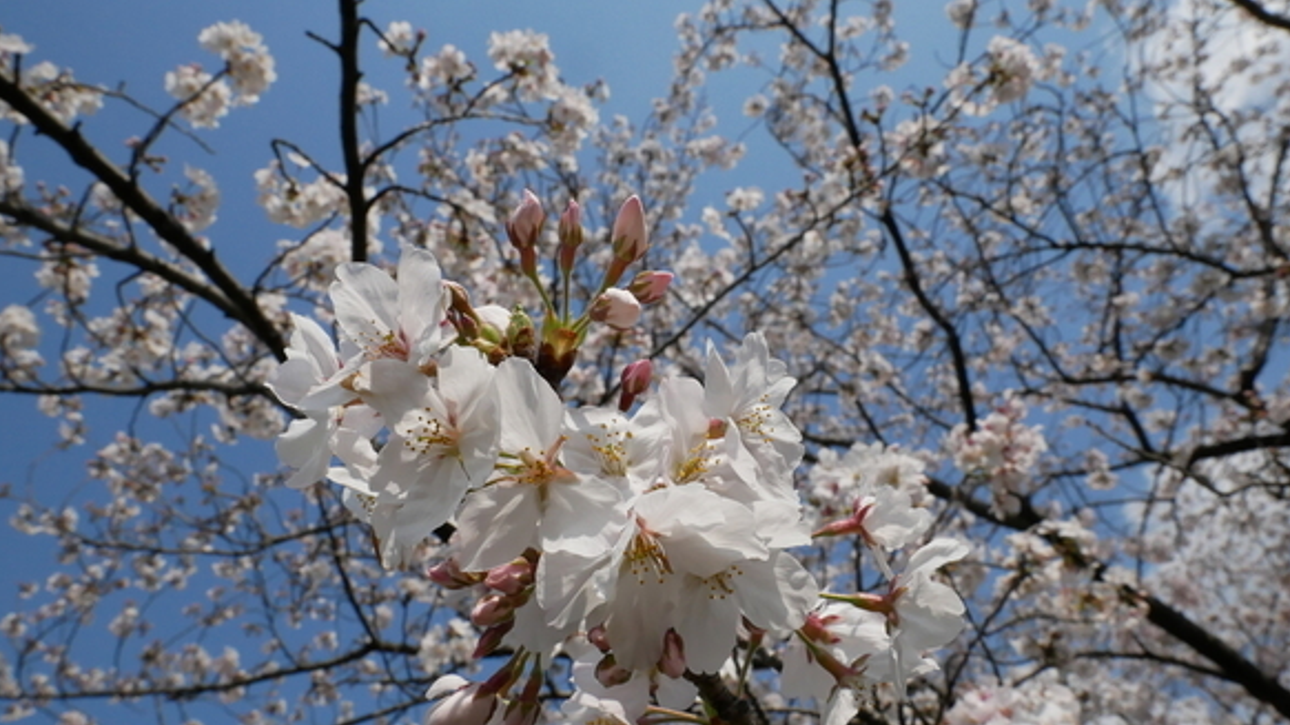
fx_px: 923
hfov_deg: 69.9
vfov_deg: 42.7
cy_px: 418
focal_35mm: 27
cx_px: 663
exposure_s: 1/1600
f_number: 11
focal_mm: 12
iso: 800
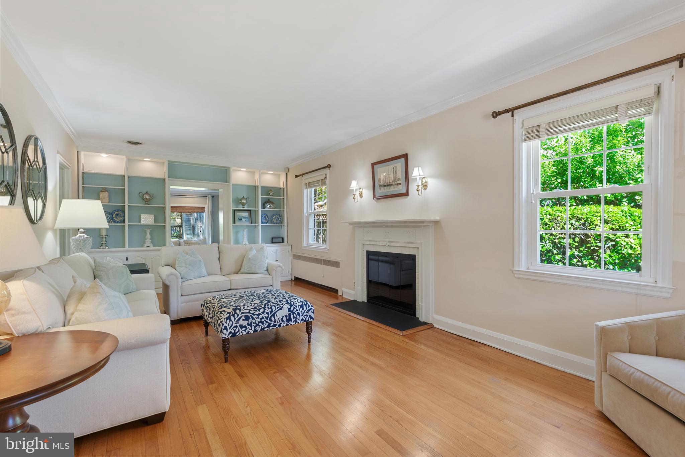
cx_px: 342
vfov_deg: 73.8
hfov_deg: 96.7
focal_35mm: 16
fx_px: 305
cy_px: 228
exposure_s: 1/2.5
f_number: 8
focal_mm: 16
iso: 200
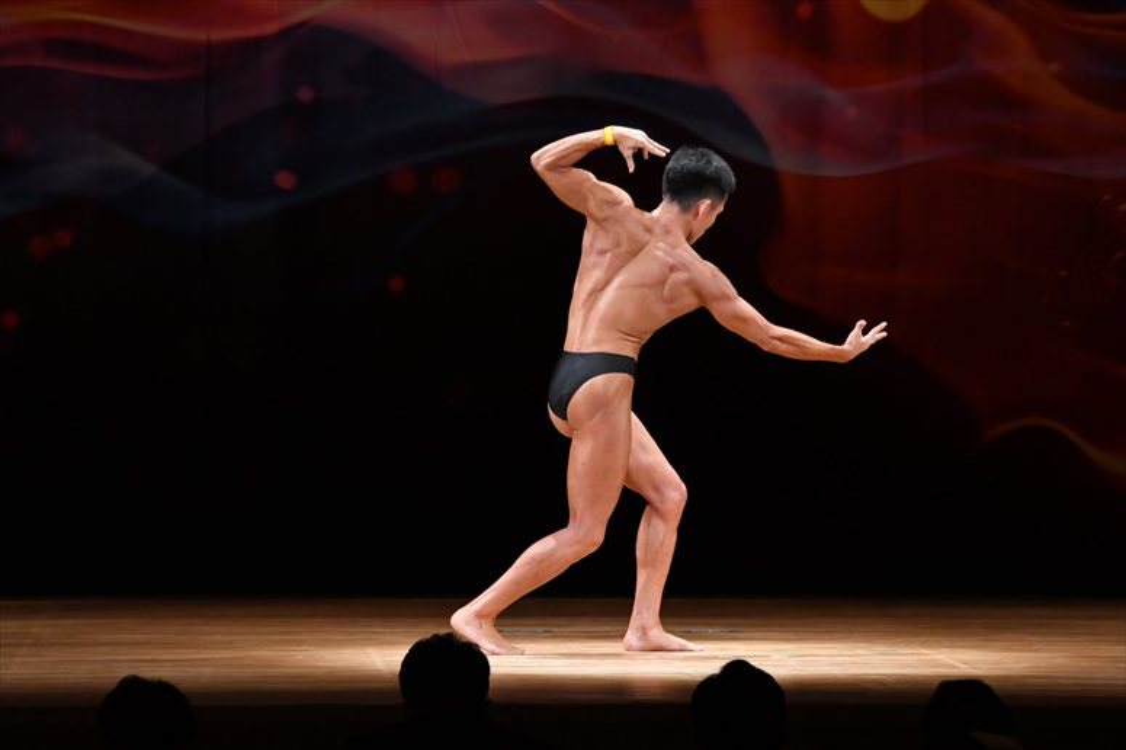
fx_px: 6784
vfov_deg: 6.3
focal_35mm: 217
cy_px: 375
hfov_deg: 9.5
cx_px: 563
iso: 3200
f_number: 5.6
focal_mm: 145
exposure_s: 1/400
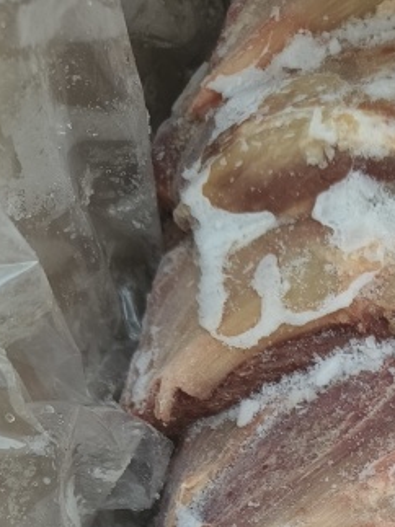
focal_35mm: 76
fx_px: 1157
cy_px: 753
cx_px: 557
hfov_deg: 17.7
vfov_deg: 22.0
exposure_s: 1/383
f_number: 1.88
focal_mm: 5.6
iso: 72
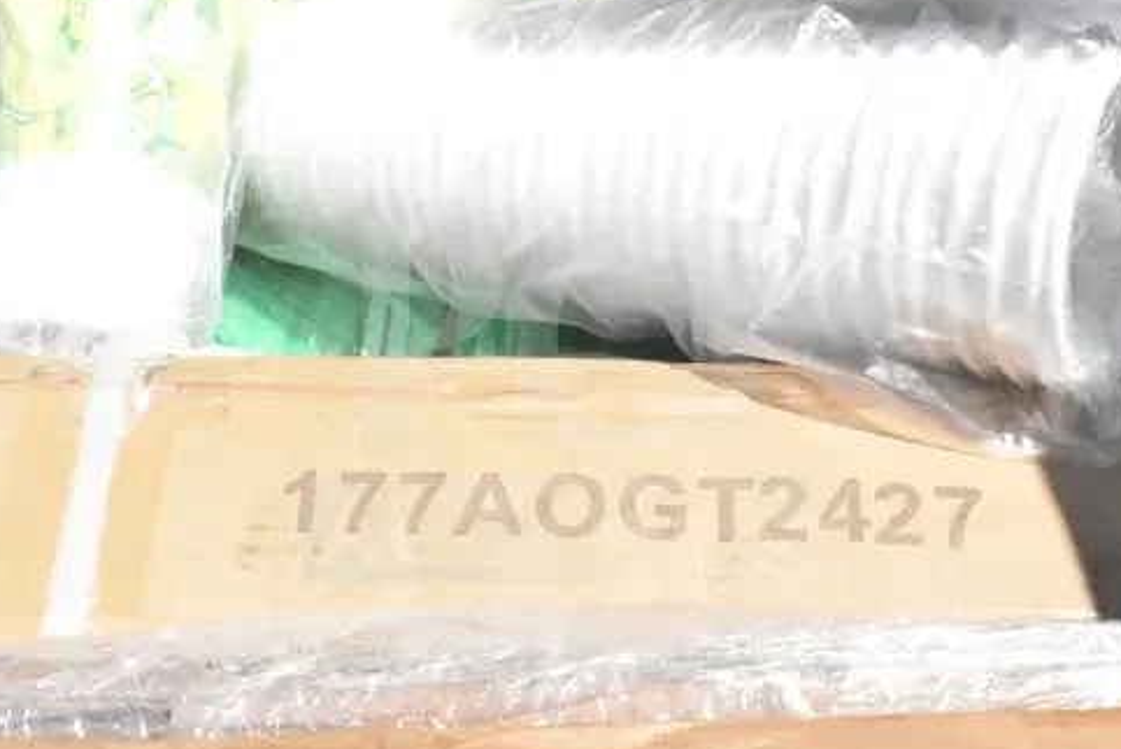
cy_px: 401
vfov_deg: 30.8
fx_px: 1359
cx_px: 560
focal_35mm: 44
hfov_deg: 44.8
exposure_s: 1/2000
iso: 6400
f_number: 22
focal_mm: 23
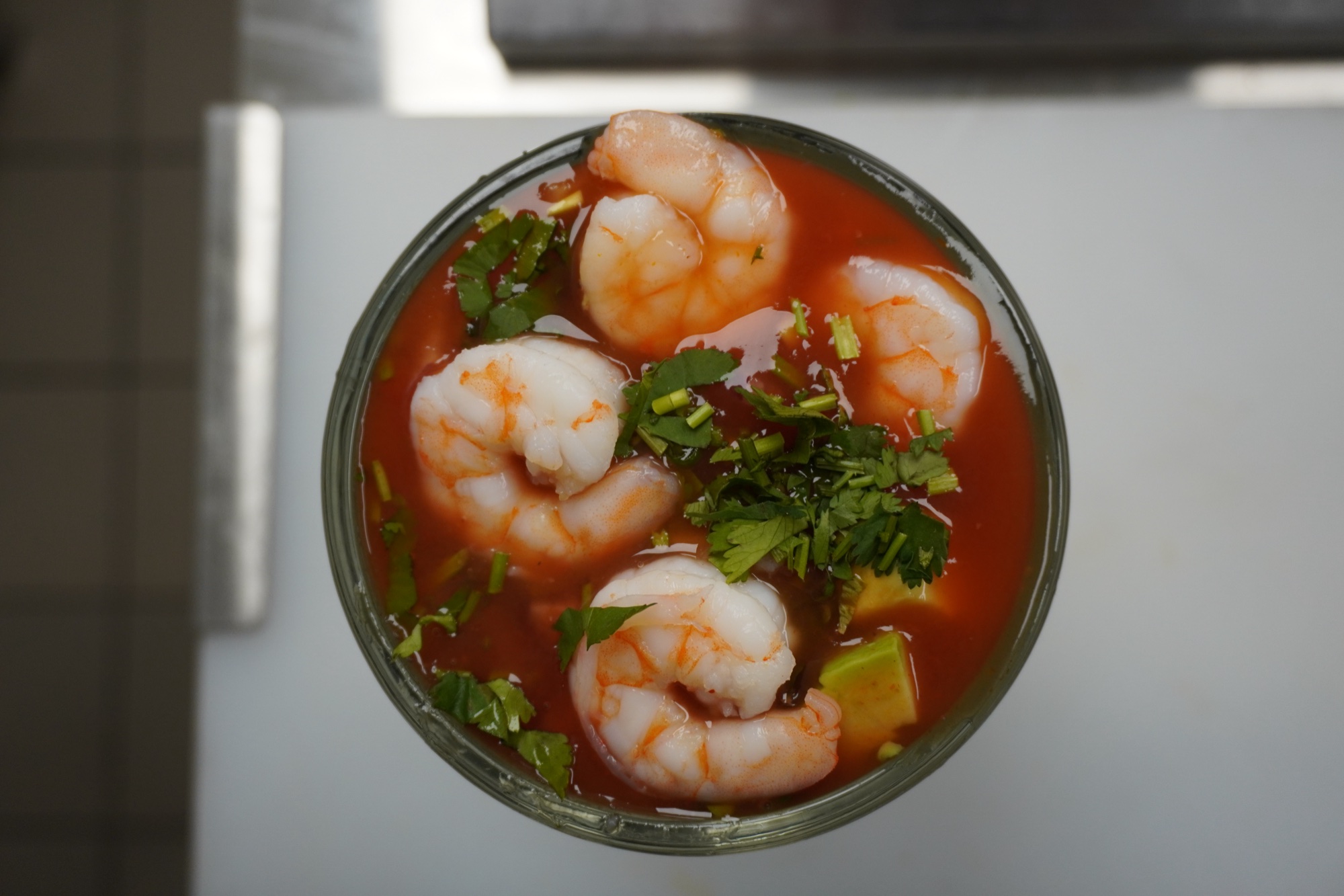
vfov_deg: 35.5
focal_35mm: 38
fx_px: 1400
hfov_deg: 51.3
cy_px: 448
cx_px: 672
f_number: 4.5
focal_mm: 25
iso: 640
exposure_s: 1/160
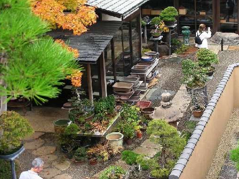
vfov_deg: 19.9
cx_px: 130
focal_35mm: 74
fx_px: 511
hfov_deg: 26.3
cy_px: 74
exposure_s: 1/110
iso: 50
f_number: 3.5
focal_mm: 10.5
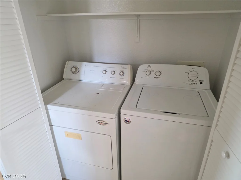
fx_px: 160
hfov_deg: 73.9
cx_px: 120
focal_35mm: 23
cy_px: 90
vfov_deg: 58.9
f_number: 1.7
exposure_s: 1/120
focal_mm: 6.25
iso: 1250
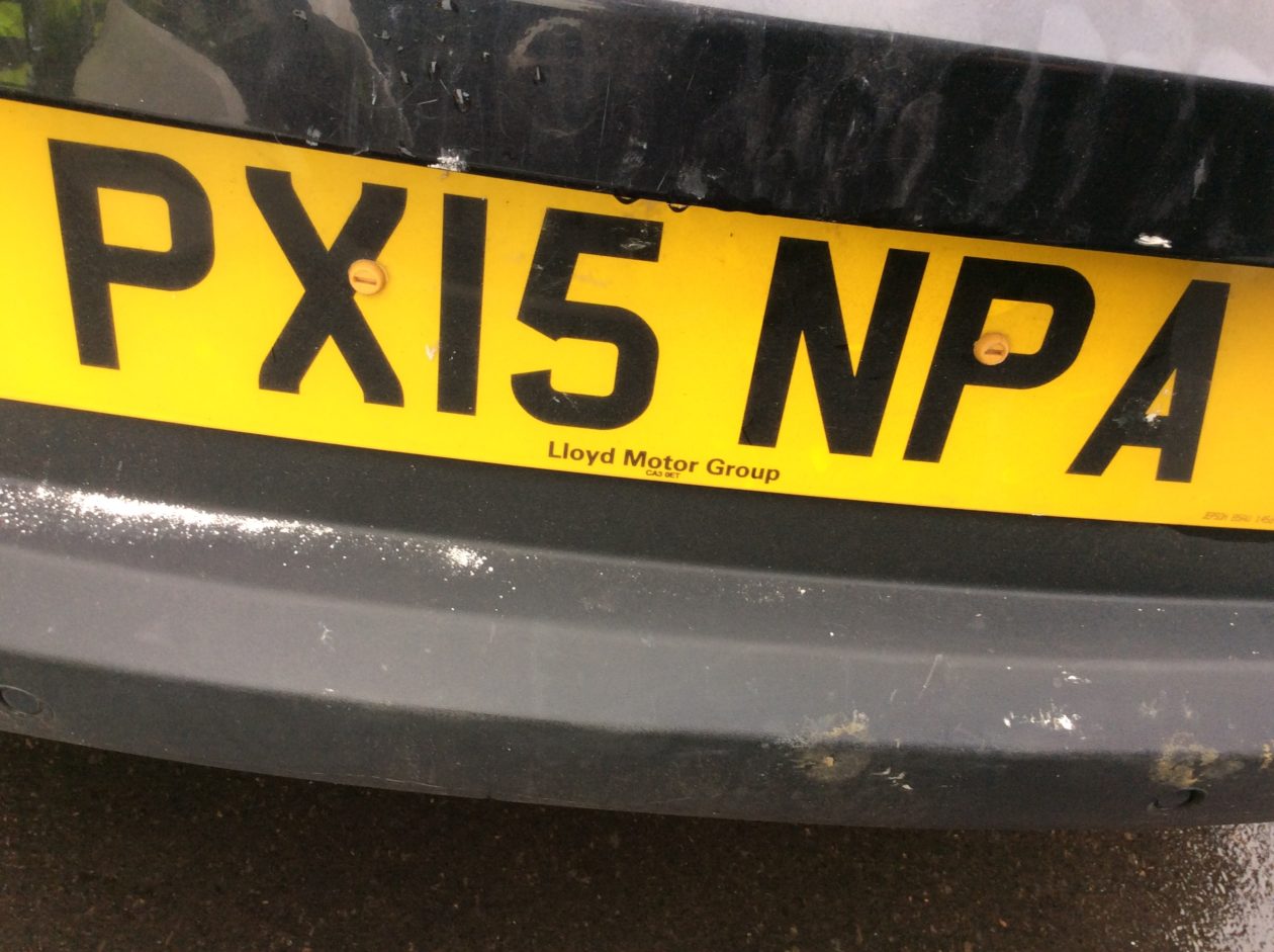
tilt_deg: -44.2
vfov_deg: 44.1
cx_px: 637
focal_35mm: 32
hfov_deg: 56.9
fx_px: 1176
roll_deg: -7.9
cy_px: 476
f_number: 2.4
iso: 50
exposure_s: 1/50
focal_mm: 3.3
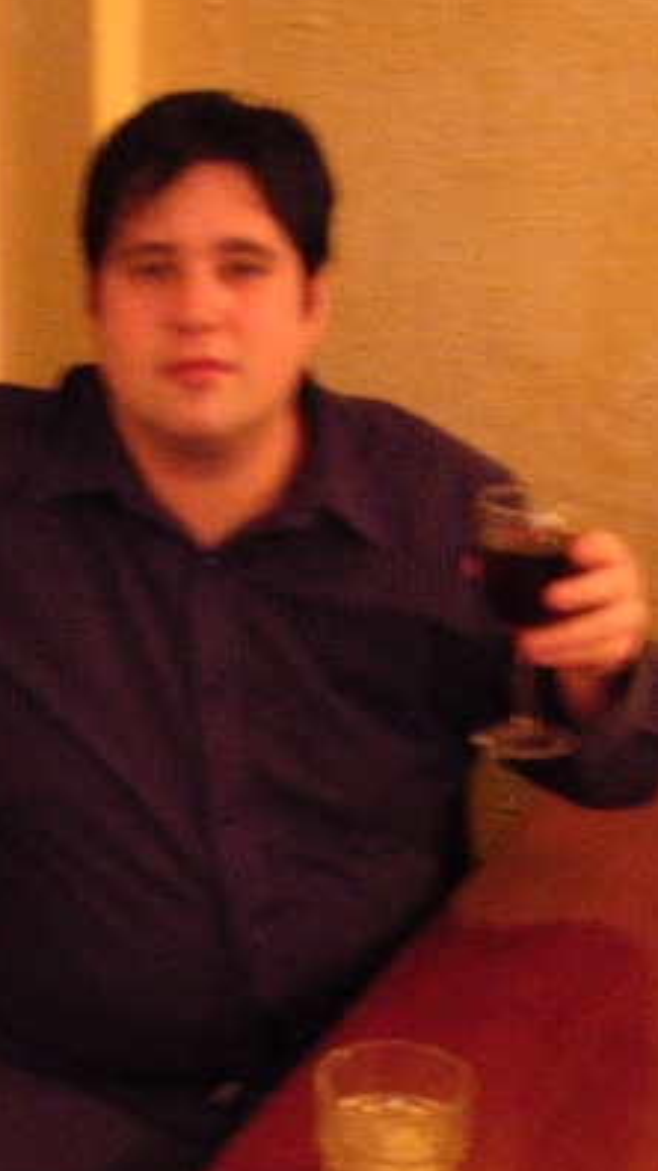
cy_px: 759
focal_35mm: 67
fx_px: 2080
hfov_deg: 17.9
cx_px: 202
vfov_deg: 31.3
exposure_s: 2
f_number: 2.8
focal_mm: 5.8
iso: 400
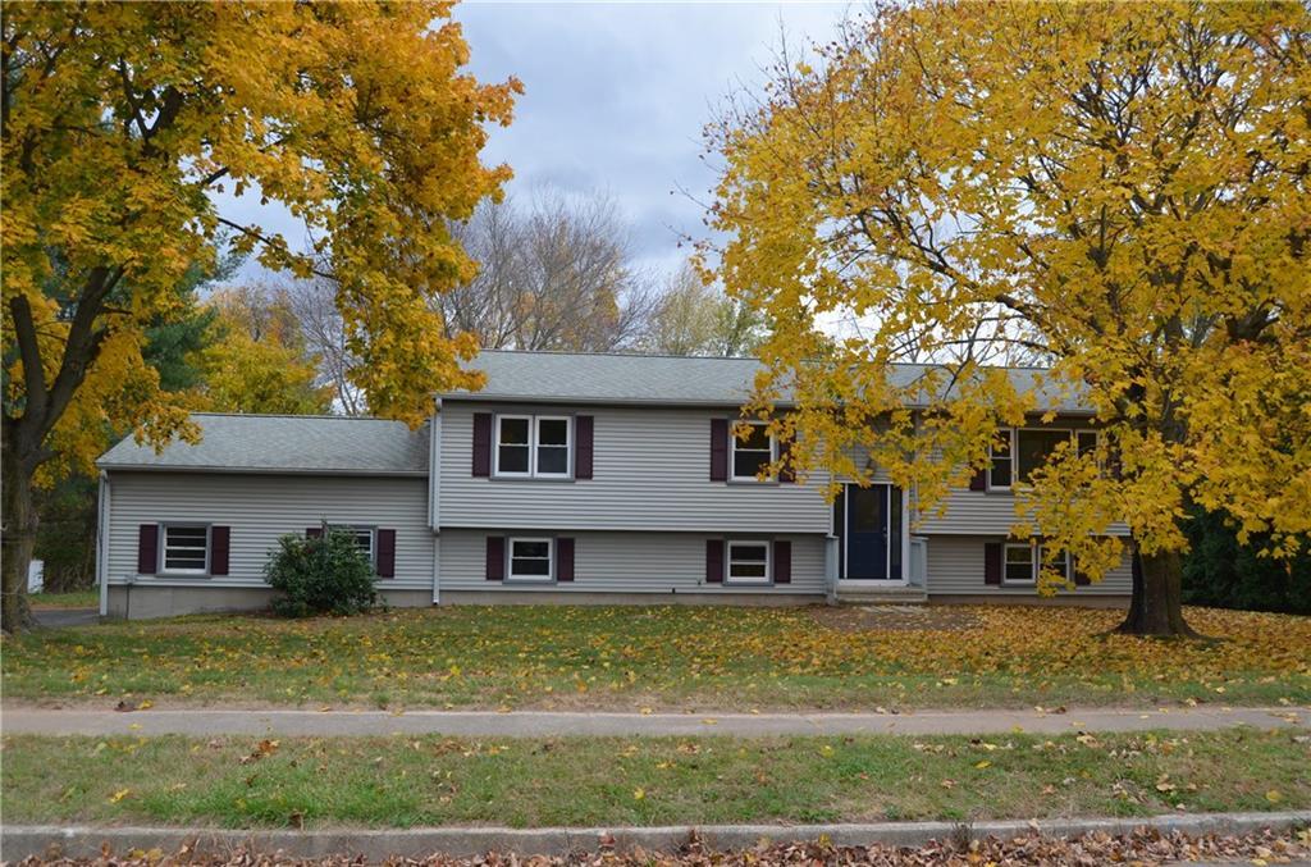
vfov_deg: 43.4
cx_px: 656
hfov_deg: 62.1
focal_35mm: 30
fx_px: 1090
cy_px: 434
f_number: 6.3
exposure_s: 1/160
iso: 100
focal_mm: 20
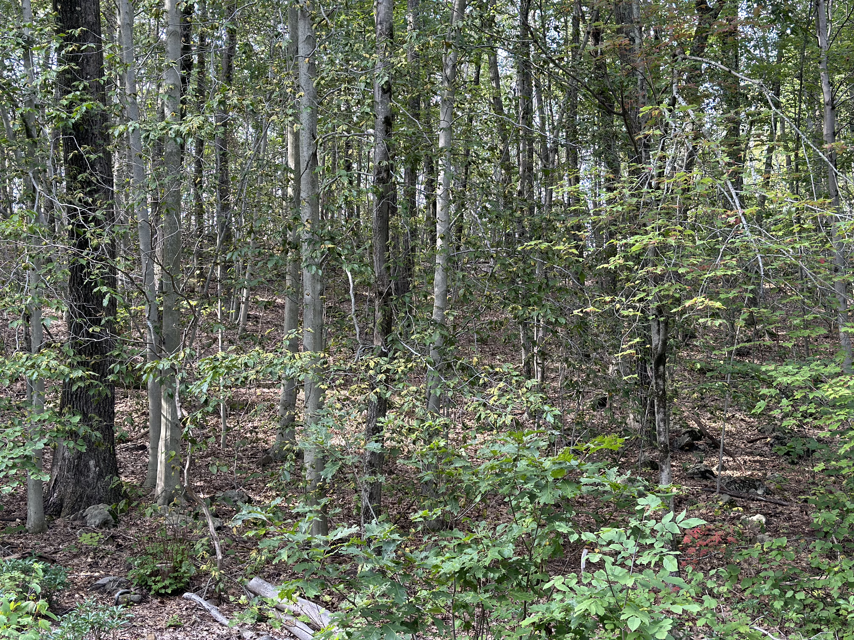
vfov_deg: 30.3
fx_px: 1184
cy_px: 320
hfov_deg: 39.7
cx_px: 427
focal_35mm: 48
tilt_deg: +9.5
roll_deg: +2.8
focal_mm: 6.86
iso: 80
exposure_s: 1/195
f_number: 1.78
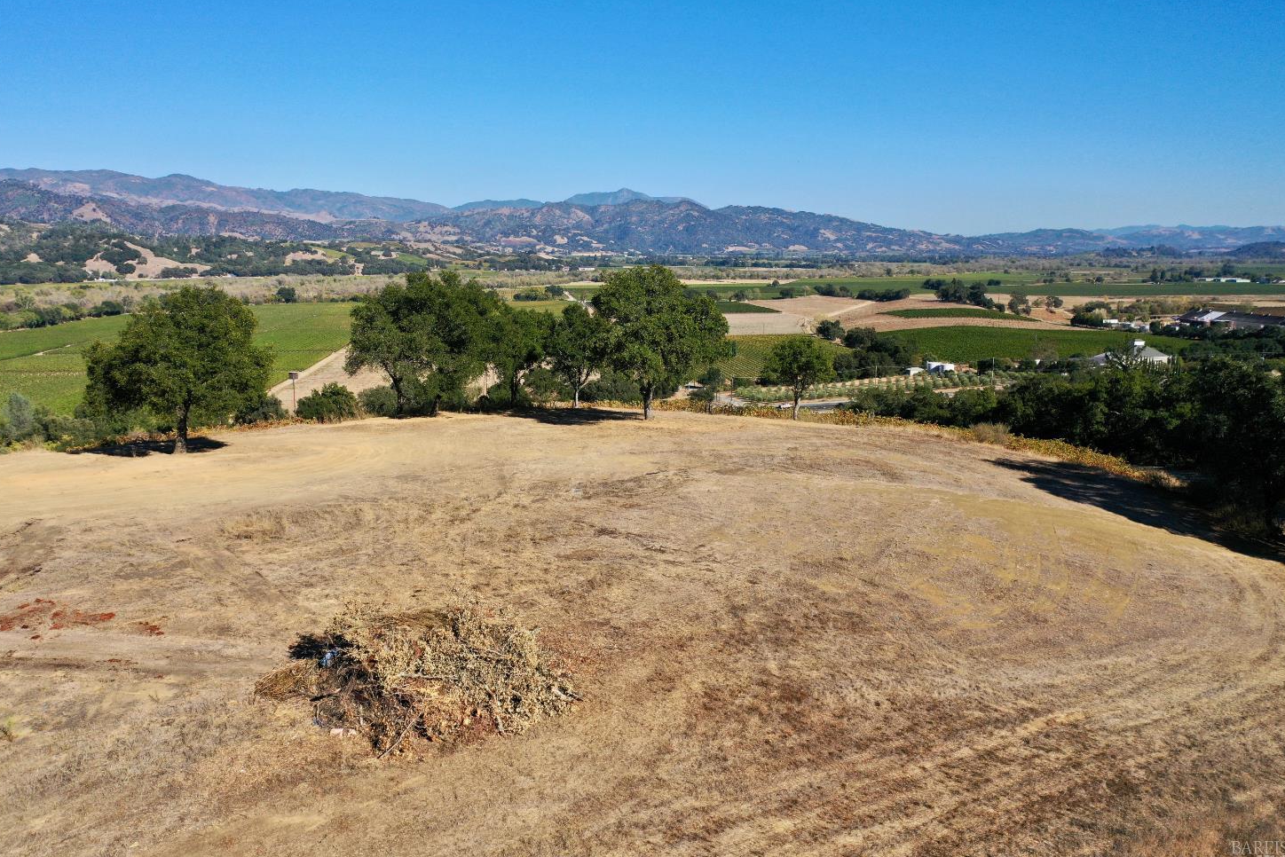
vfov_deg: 45.0
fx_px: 1035
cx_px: 638
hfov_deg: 63.6
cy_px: 436
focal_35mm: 29
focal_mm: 10.26
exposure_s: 1/2500
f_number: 2.8
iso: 100
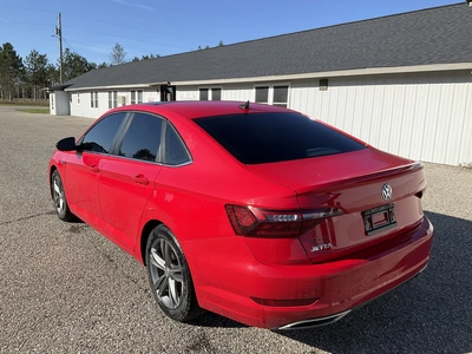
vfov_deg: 48.2
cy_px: 177
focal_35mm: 29
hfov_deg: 61.7
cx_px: 236
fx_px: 395
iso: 25
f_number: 1.8
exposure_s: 1/1490
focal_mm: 3
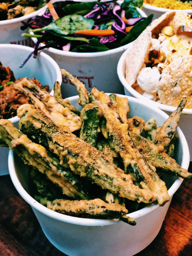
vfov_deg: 36.8
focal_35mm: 52
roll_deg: +4.8
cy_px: 128
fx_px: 385
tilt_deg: -41.5
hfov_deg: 28.0
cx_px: 96
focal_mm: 6
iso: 160
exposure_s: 1/25
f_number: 2.4
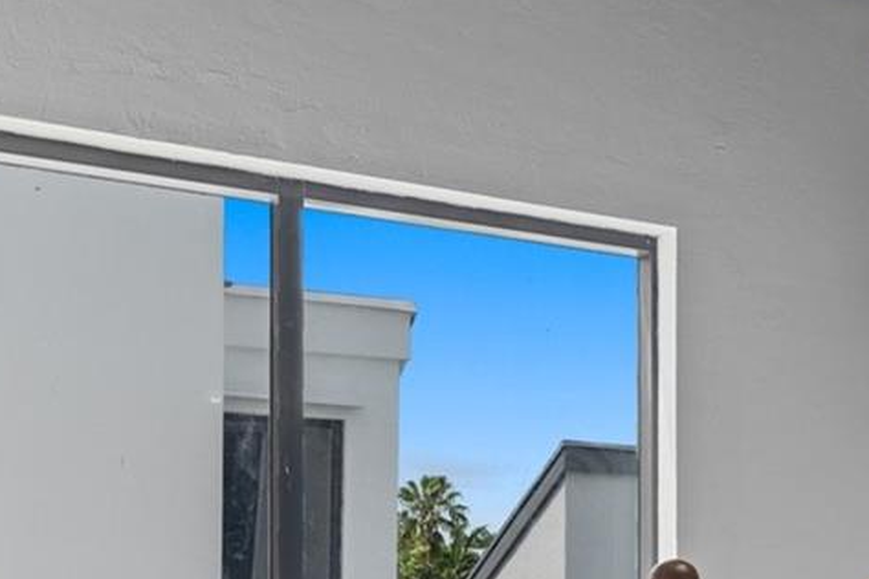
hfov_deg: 35.3
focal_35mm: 54
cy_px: 605
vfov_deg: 23.8
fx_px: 1303
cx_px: 737
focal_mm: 16
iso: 320
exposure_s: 1/10
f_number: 8
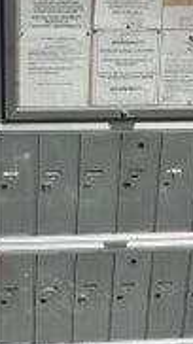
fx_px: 1259
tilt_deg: -32.0
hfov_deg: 8.7
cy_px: 129
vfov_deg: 15.6
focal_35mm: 138
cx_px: 238
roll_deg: -6.6
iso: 64
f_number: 1.78
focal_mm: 6.76
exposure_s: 1/1366
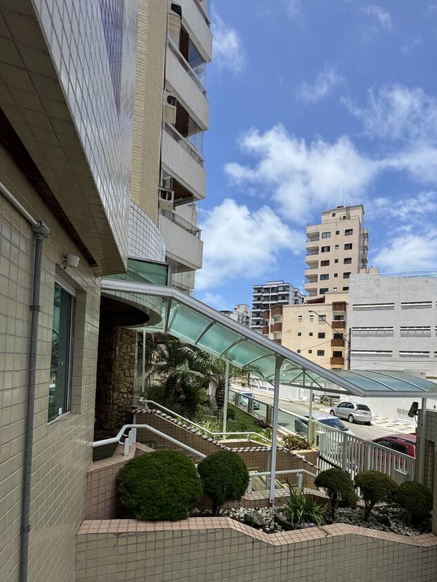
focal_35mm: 18
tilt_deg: -0.2
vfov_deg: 85.9
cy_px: 367
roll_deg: -1.8
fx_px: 303
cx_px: 268
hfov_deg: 70.6
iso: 50
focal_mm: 2.22
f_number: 2.2
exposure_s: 1/2083
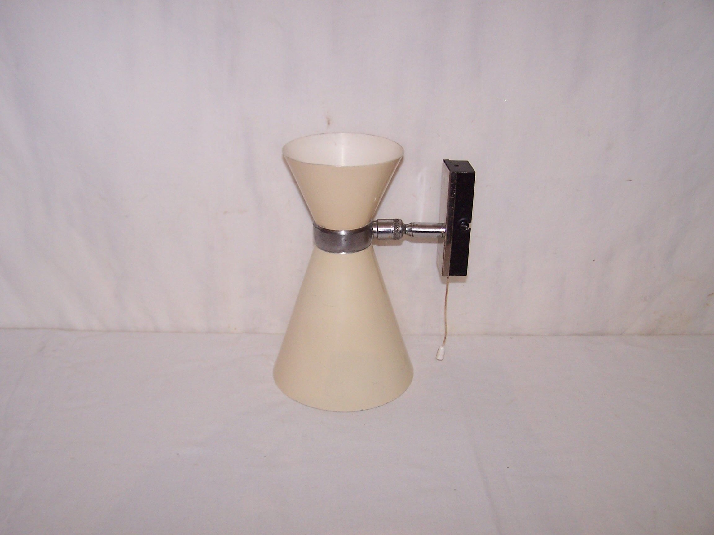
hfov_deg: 49.0
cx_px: 357
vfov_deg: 37.7
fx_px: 784
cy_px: 268
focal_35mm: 38
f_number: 2.8
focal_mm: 6.3
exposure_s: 1/60
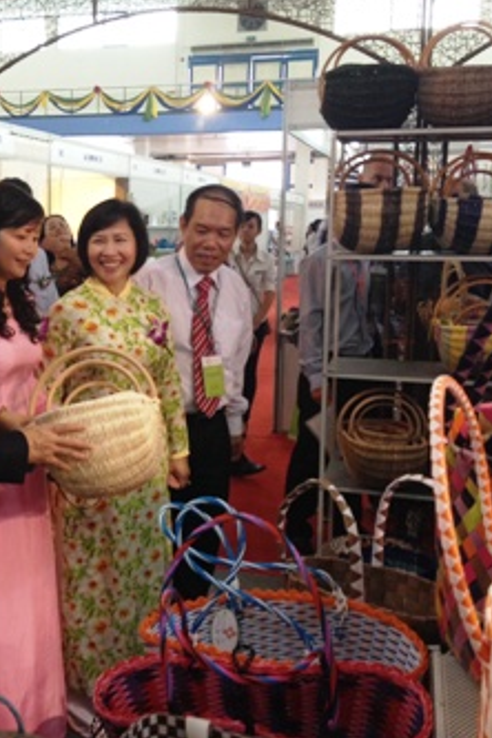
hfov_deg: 27.0
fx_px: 1004
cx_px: 100
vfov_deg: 40.3
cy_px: 368
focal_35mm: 49
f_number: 2.4
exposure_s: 1/20
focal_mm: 4.28
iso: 100
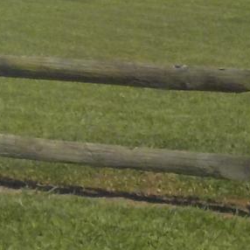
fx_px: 1552
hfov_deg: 8.6
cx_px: -300
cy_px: -43
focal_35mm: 190
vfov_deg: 9.1
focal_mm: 4.1
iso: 125
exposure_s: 1/500
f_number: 6.6
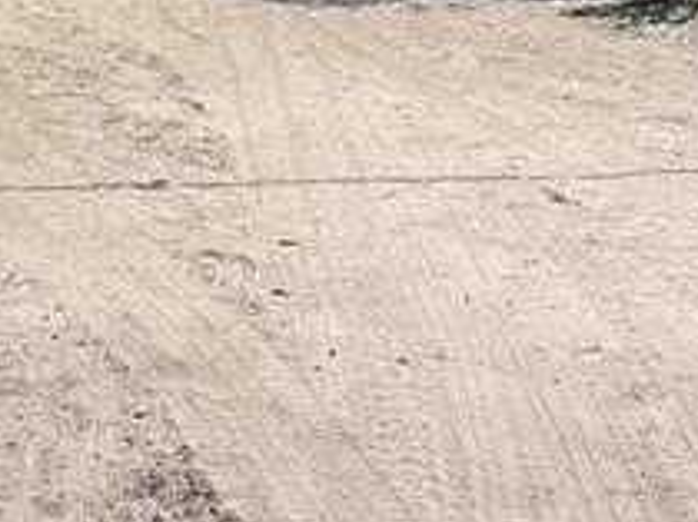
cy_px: -379
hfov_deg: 14.9
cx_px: 901
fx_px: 2558
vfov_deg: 11.0
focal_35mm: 127
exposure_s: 1/5556
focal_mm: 5.1
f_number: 1.6
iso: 50
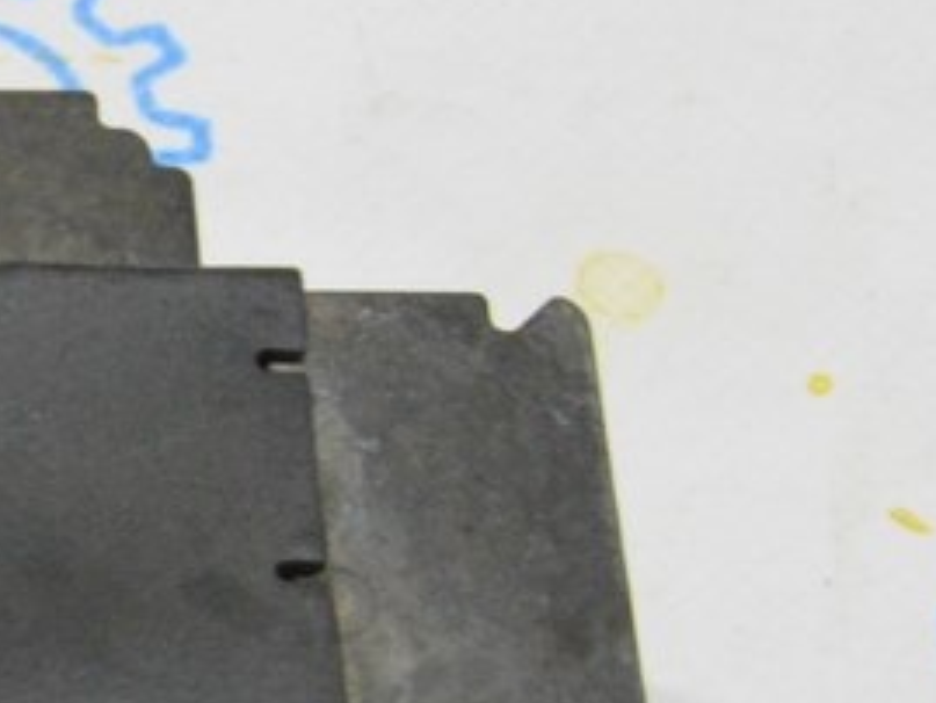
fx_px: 4594
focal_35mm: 170
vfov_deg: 8.7
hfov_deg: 11.0
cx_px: -640
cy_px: 691
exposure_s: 1/20
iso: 6400
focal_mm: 31
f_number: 20
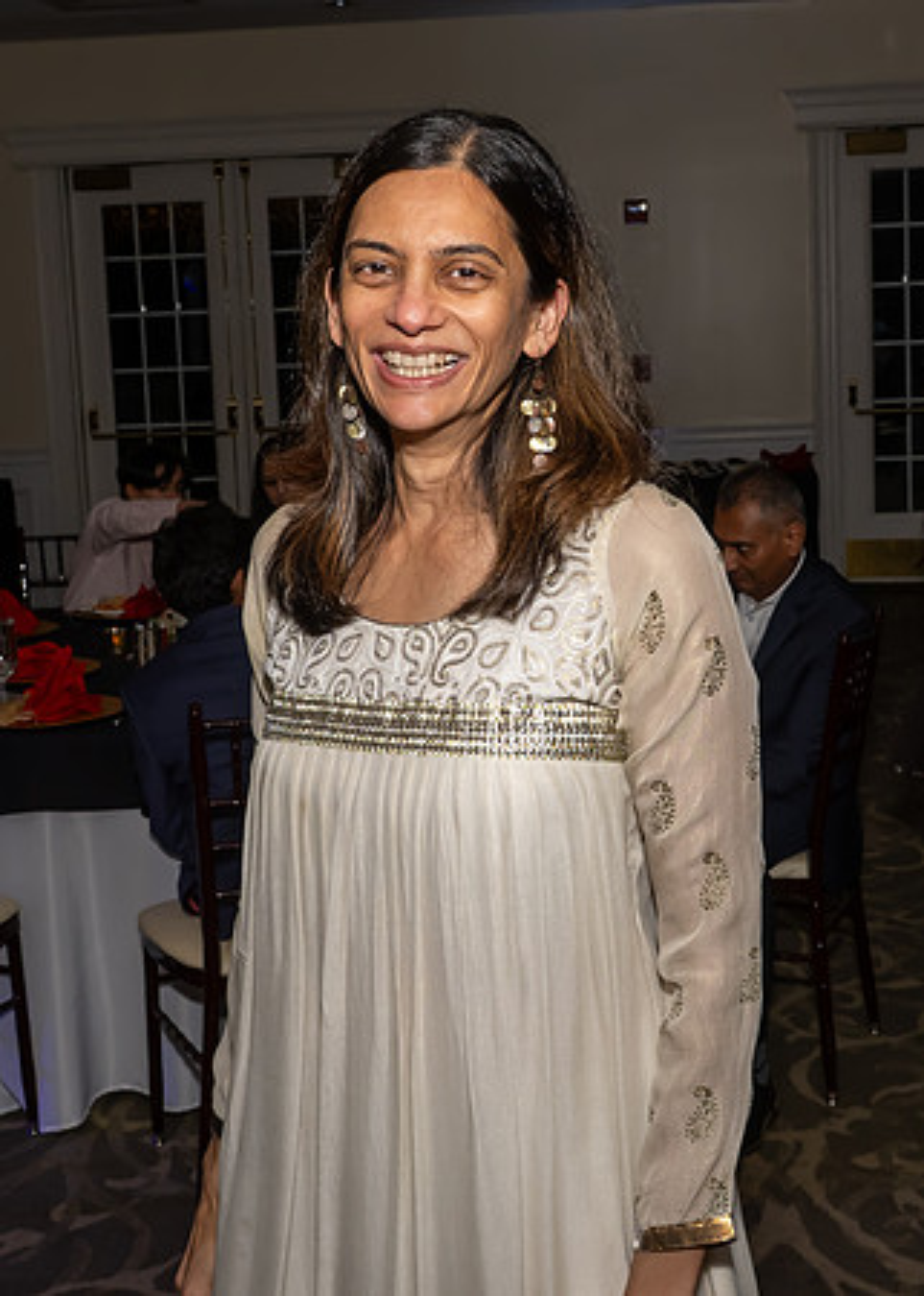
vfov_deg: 38.1
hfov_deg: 27.6
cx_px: 536
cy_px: 575
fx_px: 1876
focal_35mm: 51
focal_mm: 19
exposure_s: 1/250
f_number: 7.1
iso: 640
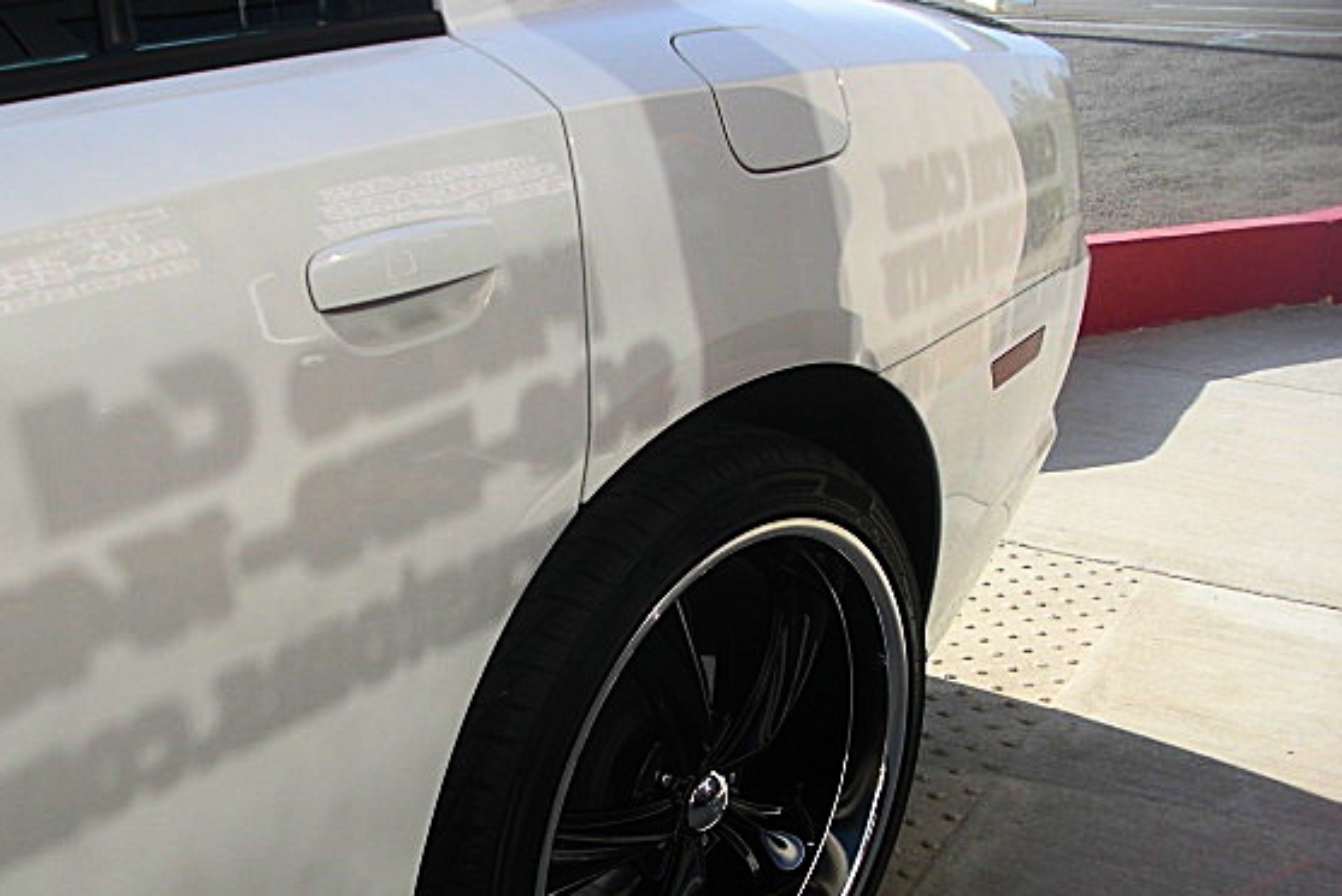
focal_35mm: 43
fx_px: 1604
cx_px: 583
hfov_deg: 45.3
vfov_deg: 31.2
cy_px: 518
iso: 50
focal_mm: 6.3
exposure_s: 1/640
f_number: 2.8
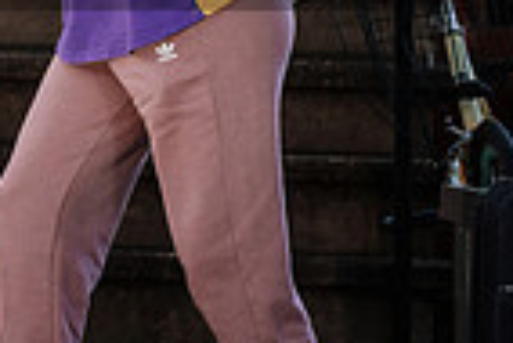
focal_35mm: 307
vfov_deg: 4.5
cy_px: -175
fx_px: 4379
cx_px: -242
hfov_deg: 6.6
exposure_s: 1/200
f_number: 2.8
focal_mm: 50
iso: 400
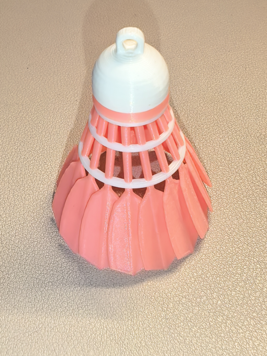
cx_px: 134
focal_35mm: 48
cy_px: 178
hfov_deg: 30.3
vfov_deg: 39.7
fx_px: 494
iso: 100
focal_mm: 1.95
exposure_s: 1/100
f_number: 2.2
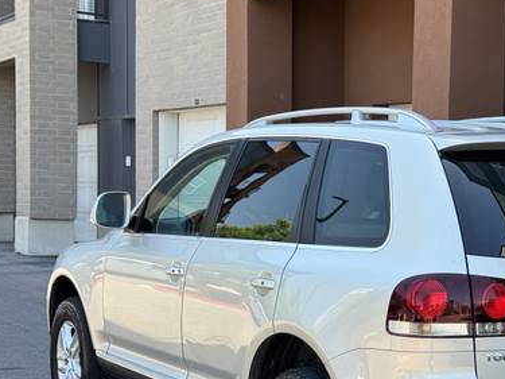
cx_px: 413
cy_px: 271
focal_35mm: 82
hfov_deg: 23.4
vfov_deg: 17.9
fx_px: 1196
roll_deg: -1.9
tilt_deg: -4.5
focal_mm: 6.76
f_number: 1.78
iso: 64
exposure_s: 1/685
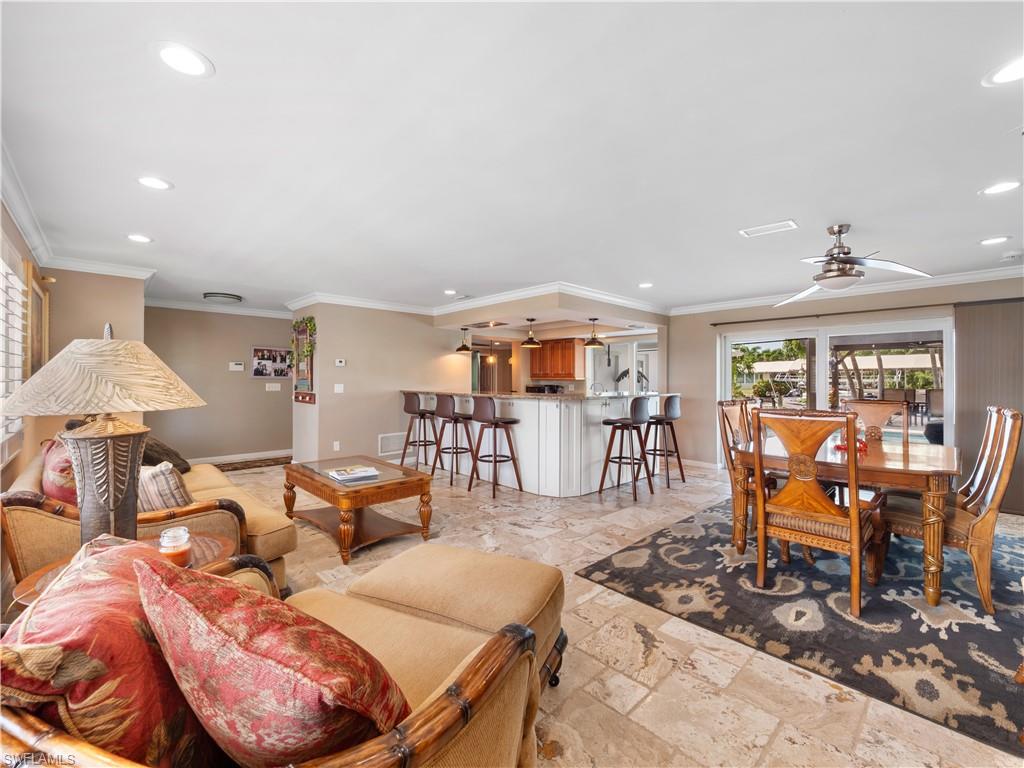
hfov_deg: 102.1
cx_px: 512
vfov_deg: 85.7
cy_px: 384
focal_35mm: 14
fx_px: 414
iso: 200
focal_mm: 7
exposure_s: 1/3
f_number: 7.1
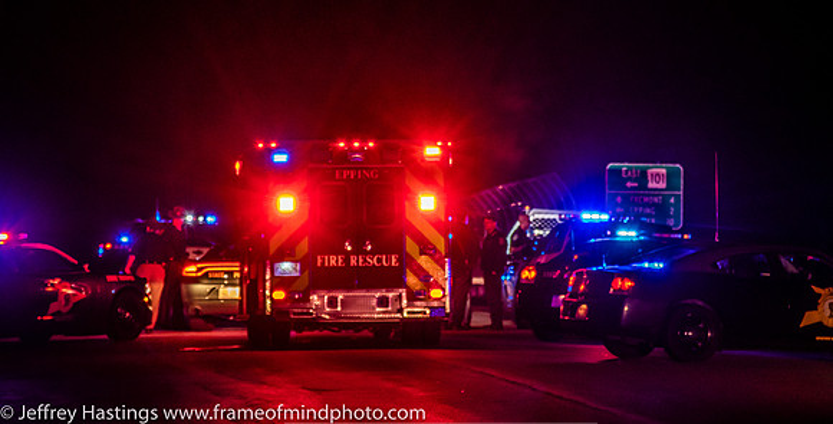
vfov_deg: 6.4
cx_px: 404
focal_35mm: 175
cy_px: 227
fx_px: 3780
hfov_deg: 12.6
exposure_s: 1/60
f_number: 4.5
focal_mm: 102
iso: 2000
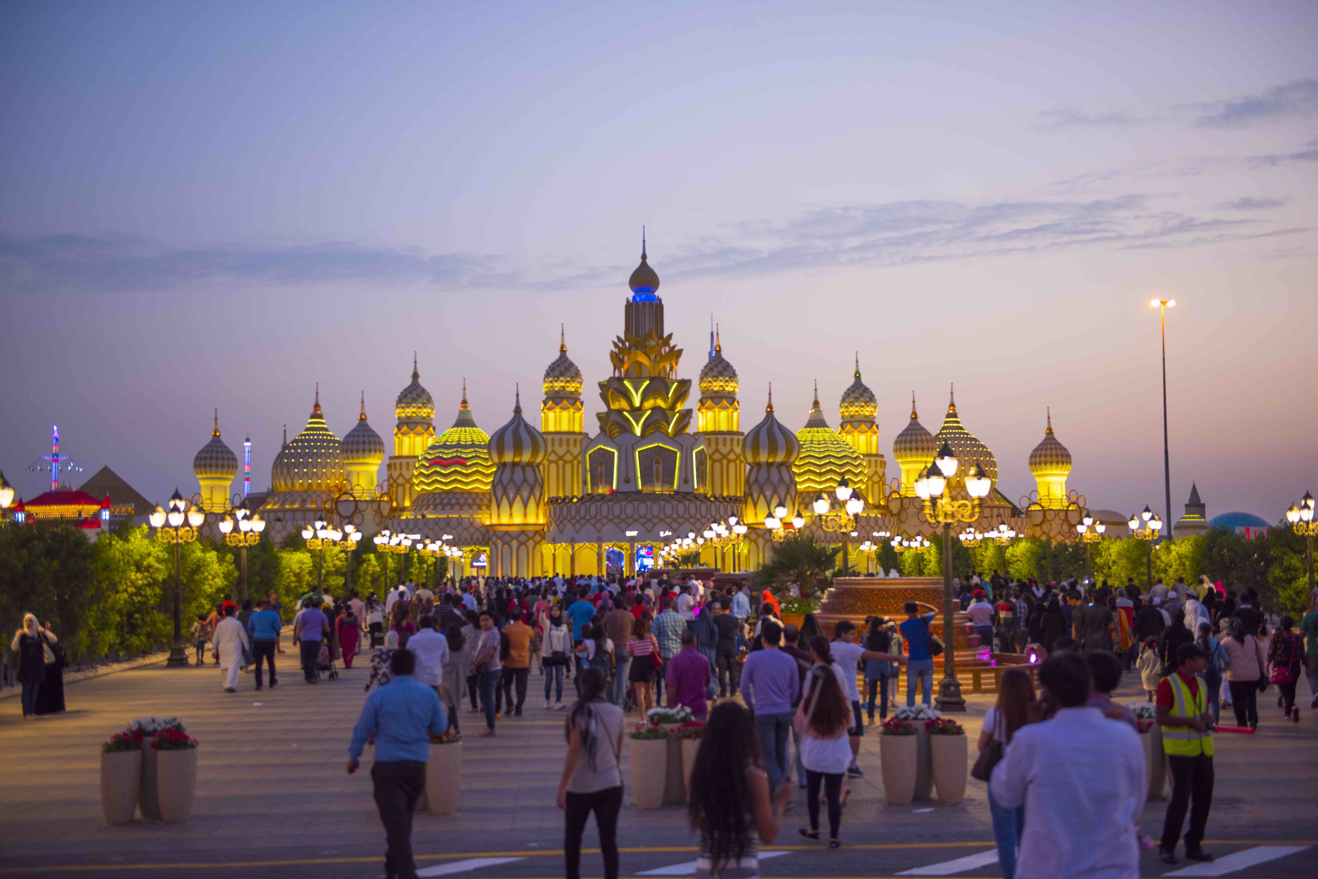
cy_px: 440
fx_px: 1538
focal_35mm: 42
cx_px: 659
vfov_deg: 31.9
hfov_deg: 46.4
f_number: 2.8
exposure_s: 1/100
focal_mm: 42
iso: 200
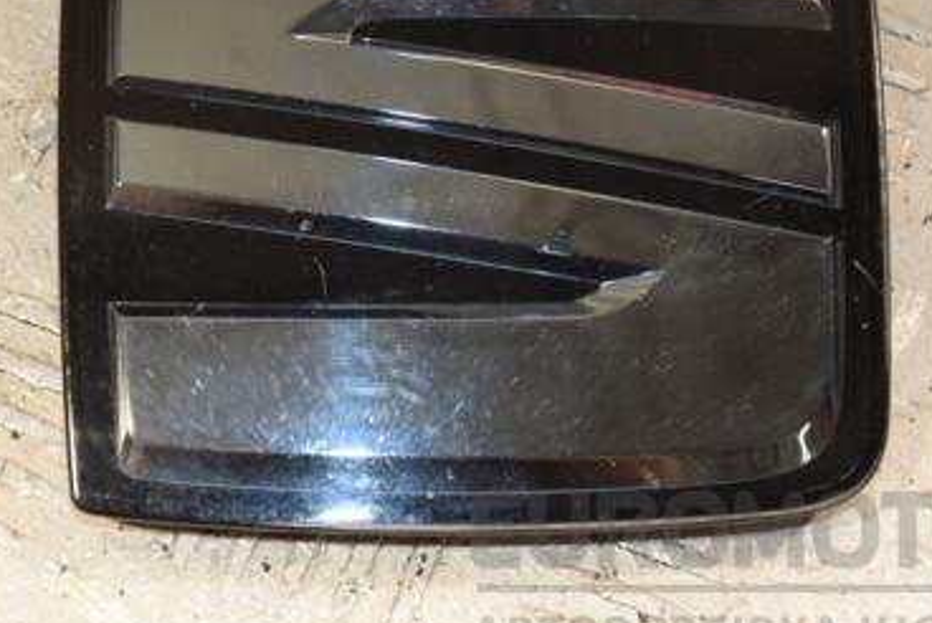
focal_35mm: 171
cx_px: 423
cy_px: 192
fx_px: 4430
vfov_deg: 8.0
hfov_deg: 12.0
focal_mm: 70
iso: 800
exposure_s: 1/200
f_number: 5.3
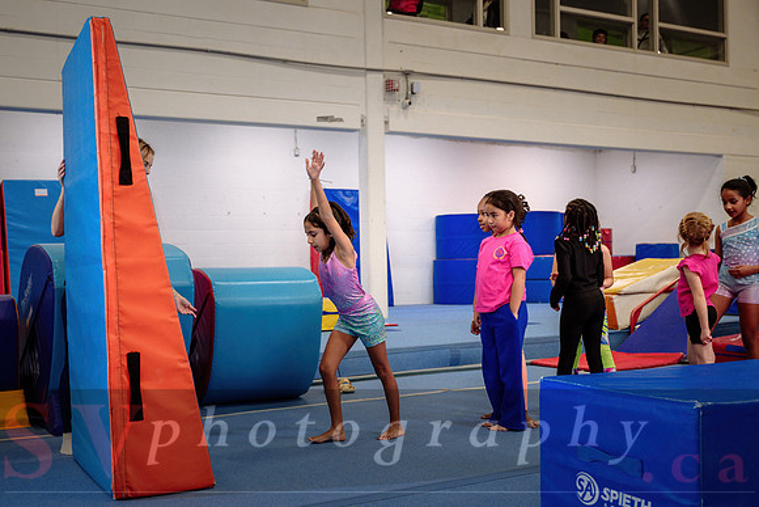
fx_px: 856
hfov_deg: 47.7
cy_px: 263
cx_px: 342
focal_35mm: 41
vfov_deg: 32.9
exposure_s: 1/250
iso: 1600
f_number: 3.5
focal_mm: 37
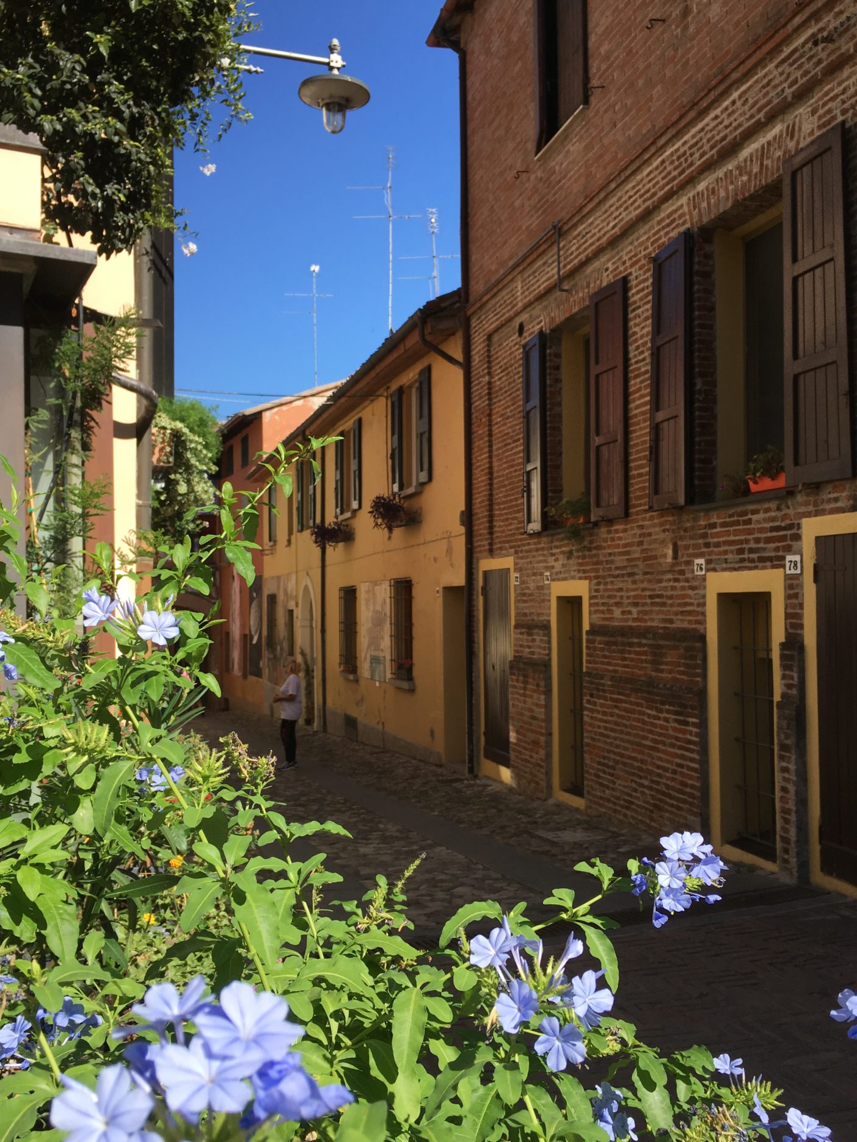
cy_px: 589
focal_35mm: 31
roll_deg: +0.1
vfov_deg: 58.3
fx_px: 1023
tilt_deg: +1.3
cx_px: 409
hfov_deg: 45.4
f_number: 2.2
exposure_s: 1/1166
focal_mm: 4.15
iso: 25
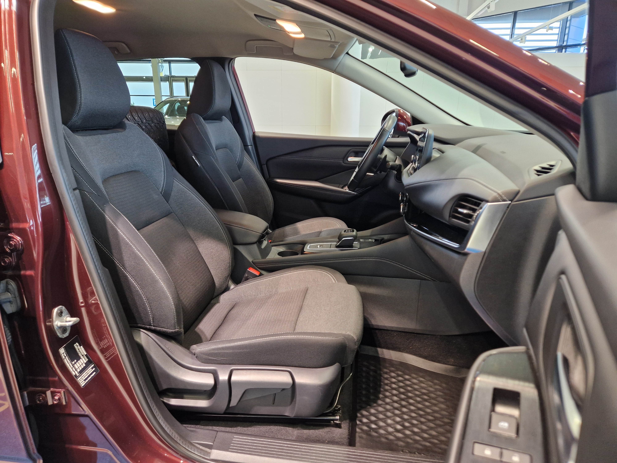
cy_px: 232
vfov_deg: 58.9
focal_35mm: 23
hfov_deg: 73.9
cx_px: 308
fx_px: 410
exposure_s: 1/100
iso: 200
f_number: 1.8
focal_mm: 5.4
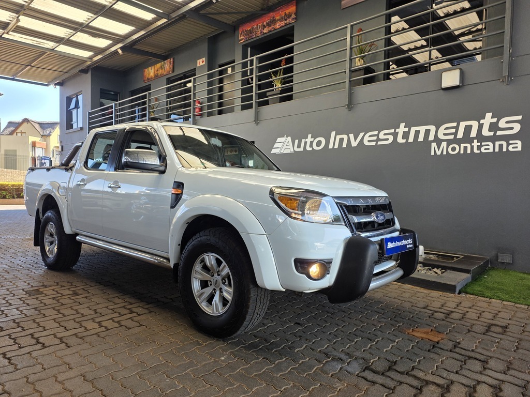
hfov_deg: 73.9
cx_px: 265
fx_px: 352
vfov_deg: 58.9
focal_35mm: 23
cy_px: 198
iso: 32
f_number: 1.7
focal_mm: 6.25
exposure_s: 1/180
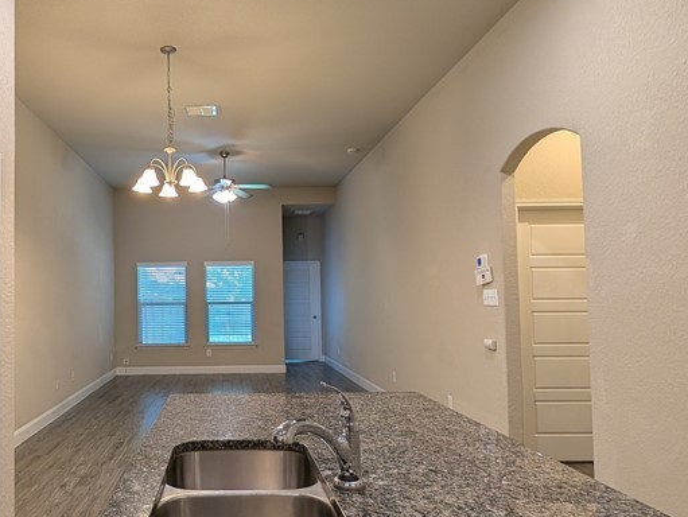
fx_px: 477
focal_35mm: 24
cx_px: 223
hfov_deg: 69.3
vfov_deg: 56.8
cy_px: 281
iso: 86
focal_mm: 2.02
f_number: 1.7
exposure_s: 1/60
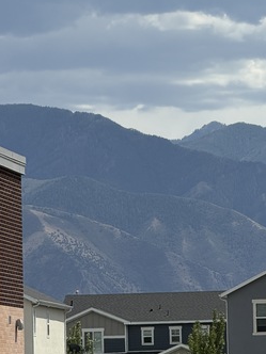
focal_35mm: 308
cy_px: 224
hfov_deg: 4.8
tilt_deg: +3.2
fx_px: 3156
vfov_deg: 6.4
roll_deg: +1.7
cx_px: 301
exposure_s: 1/1068
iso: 20
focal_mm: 16.89
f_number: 2.8
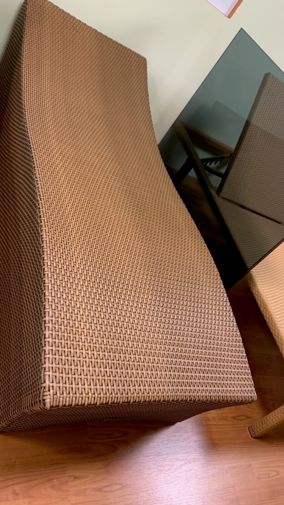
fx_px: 389
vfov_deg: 66.1
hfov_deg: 40.1
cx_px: 150
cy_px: 250
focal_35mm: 29
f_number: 1.8
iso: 200
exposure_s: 1/50
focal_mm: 4.25
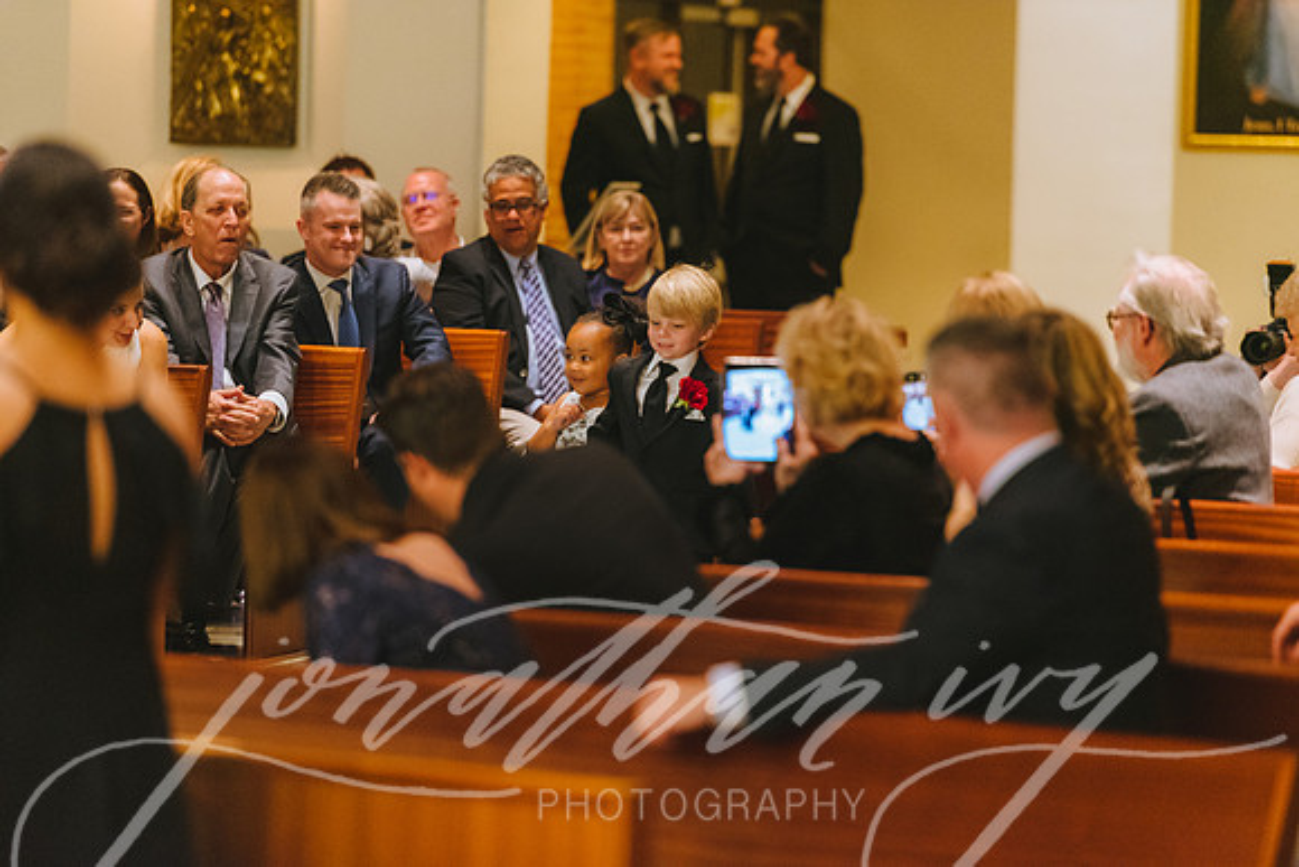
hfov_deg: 10.3
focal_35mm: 200
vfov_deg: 6.9
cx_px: 650
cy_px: 434
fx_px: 7218
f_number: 2.8
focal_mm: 200
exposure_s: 1/125
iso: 5000
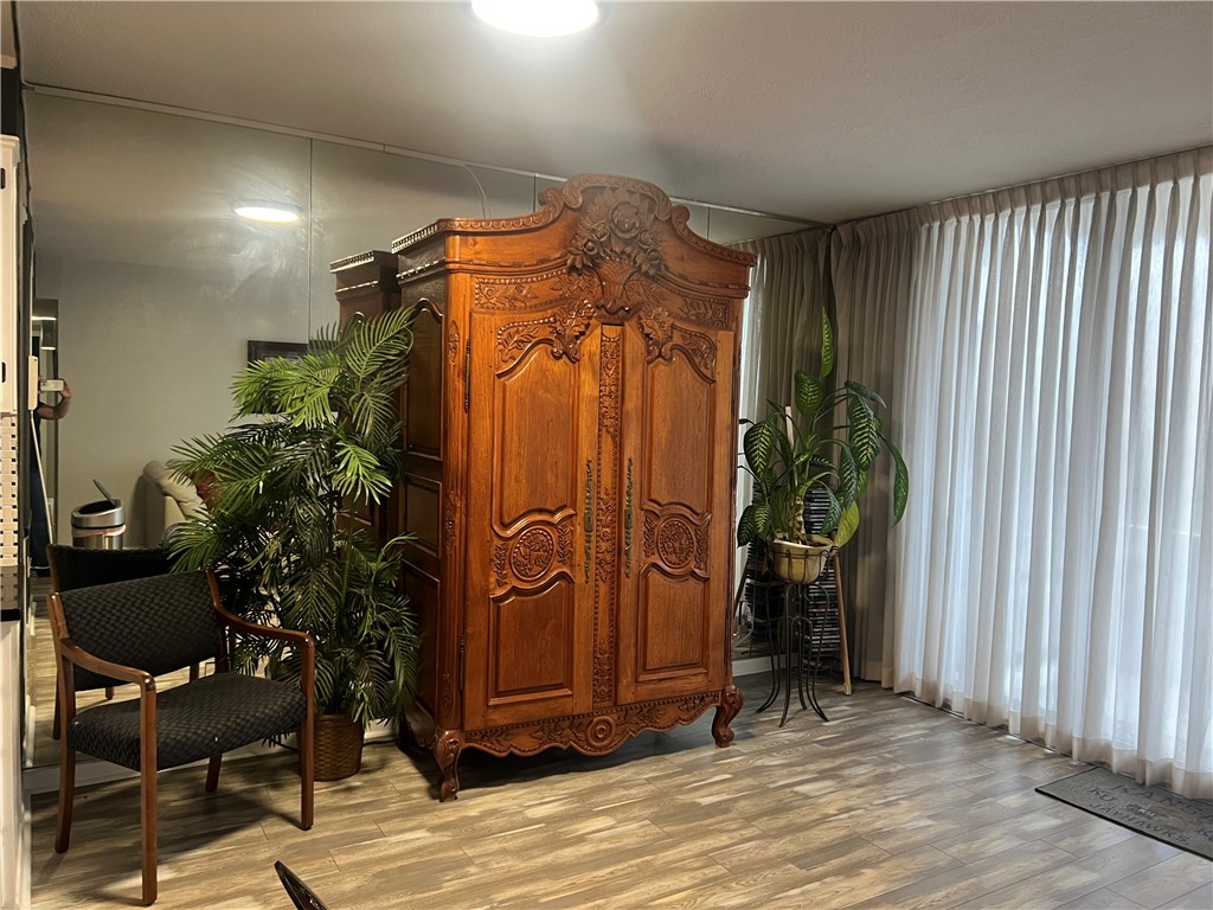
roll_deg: -1.2
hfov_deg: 67.3
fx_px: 911
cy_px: 455
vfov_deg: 53.1
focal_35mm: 26
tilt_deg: -3.9
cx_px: 606
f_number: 1.5
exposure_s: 1/60
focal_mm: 5.7
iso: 200
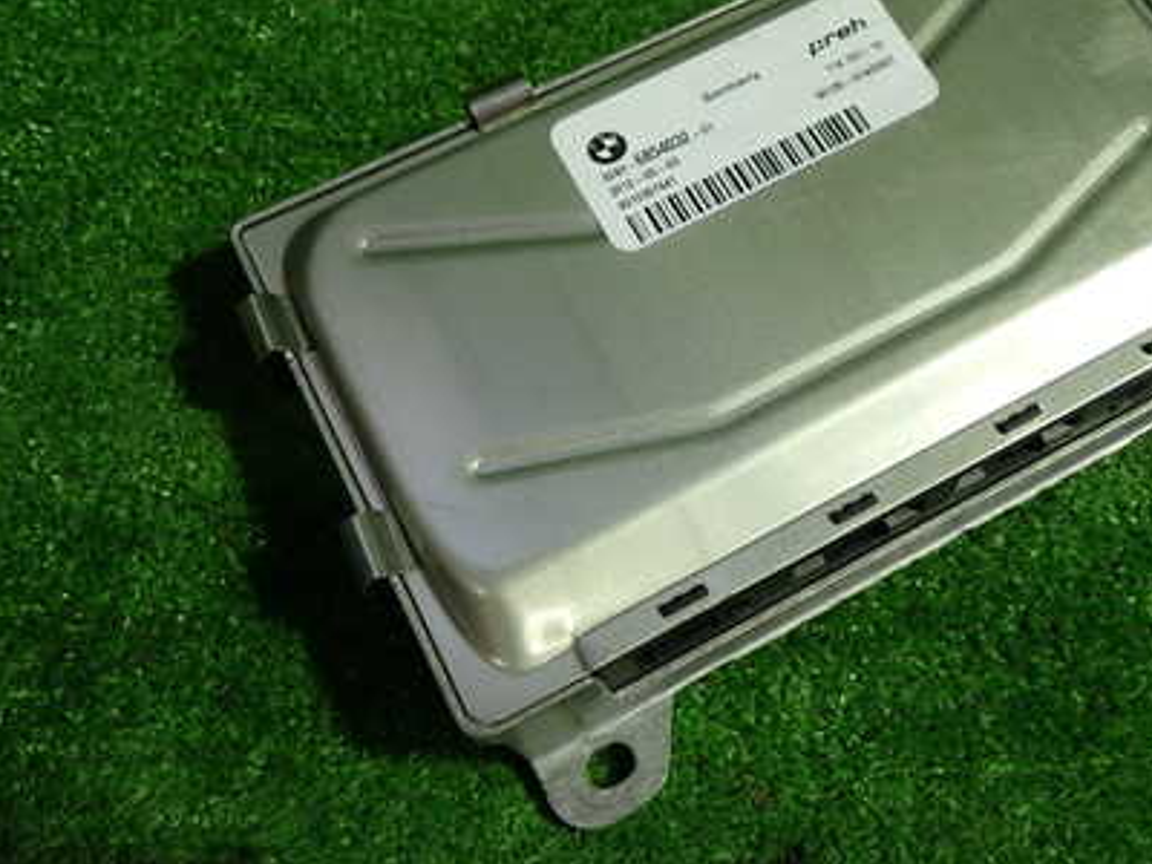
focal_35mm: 45
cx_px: 789
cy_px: 343
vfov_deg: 32.1
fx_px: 1498
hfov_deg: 41.4
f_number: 2.3
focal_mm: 5.4
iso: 200
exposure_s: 1/60
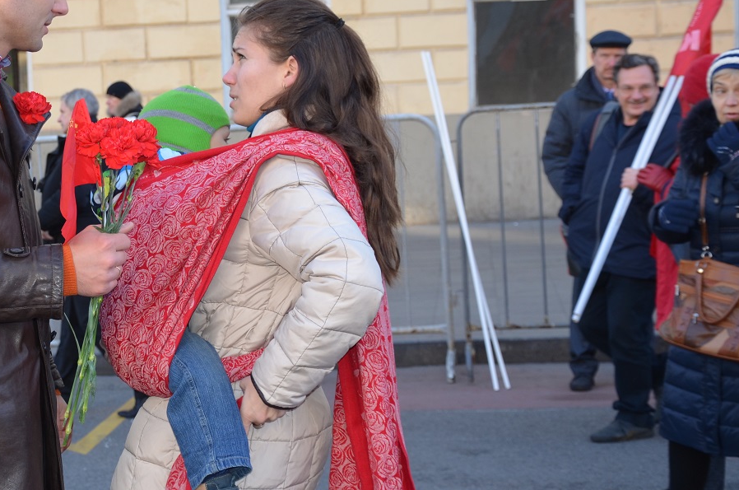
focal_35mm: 84
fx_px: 1721
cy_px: 175
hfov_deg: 23.8
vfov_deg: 16.2
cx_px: 140
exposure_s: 1/160
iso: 200
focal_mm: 34
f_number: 4.2
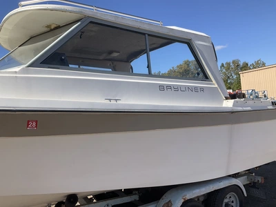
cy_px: 104
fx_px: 231
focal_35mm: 29
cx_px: 138
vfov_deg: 48.2
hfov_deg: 61.7
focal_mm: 3
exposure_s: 1/1675
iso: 25
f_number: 1.8
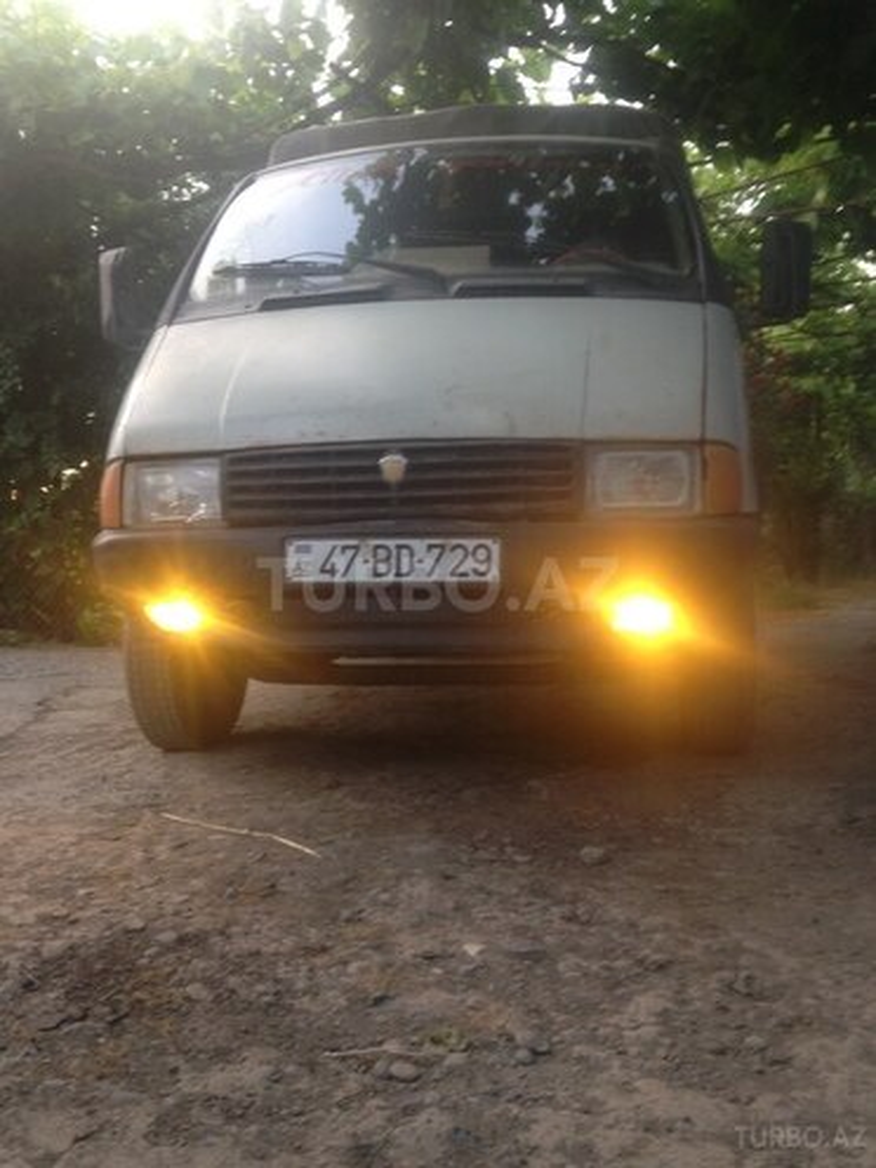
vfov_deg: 55.4
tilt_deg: -0.8
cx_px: 438
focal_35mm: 33
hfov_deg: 42.9
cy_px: 584
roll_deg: +1.0
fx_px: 1113
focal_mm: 4.12
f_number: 2.4
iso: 50
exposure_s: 1/20
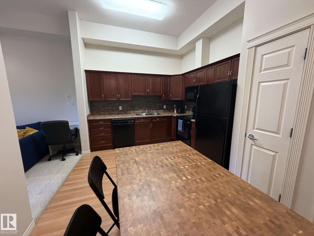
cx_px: 157
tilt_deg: -12.5
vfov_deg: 85.7
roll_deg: +0.6
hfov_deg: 102.1
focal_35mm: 14
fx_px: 127
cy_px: 118
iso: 320
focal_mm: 2.22
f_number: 2.2
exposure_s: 1/60
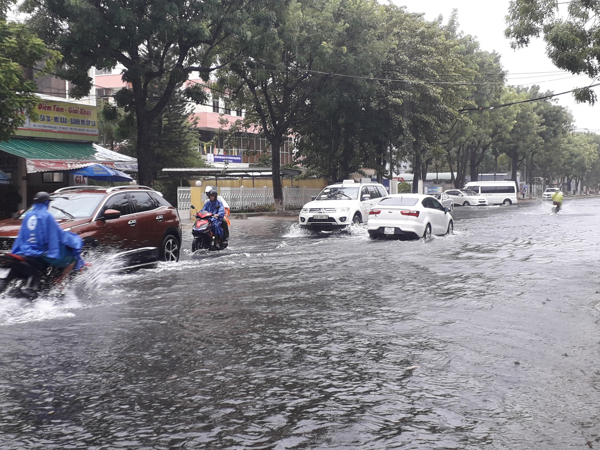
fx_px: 520
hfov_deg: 59.9
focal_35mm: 30
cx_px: 277
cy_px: 205
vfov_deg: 46.7
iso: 40
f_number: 1.9
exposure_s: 1/102
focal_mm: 3.6
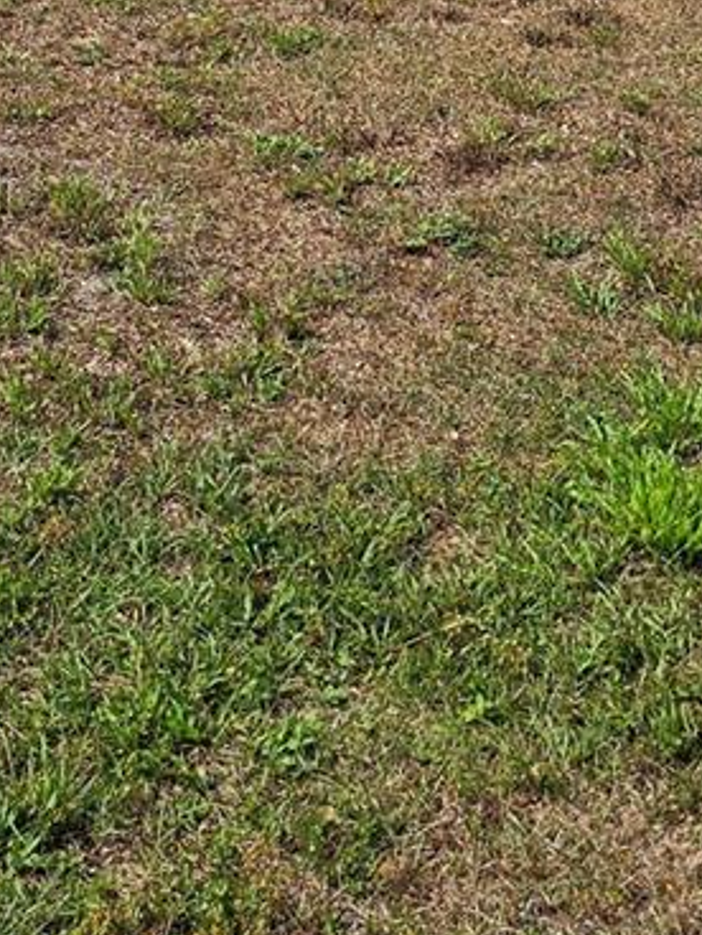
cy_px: -391
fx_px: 2028
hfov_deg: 19.5
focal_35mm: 75
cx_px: 544
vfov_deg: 22.3
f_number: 1.7
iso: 10
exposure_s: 1/717
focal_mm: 6.3
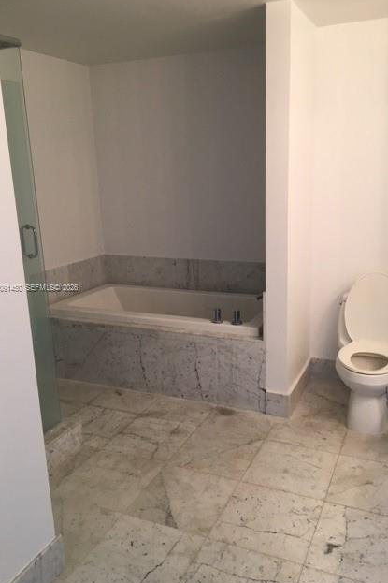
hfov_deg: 42.3
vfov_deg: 60.3
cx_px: 209
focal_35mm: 31
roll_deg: +1.0
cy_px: 288
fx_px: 501
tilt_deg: -13.2
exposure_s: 1/30
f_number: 2.2
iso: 64
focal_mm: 4.15
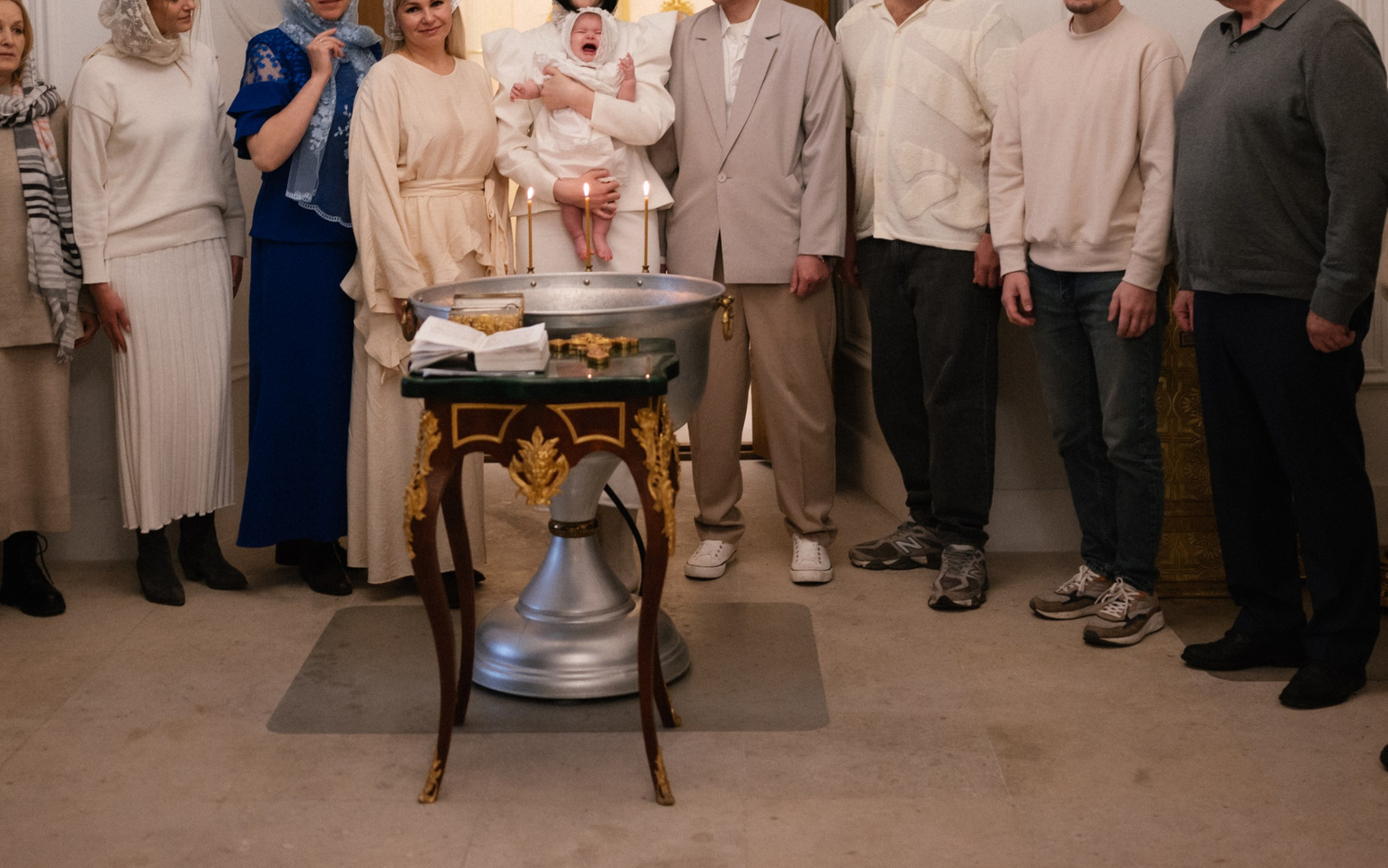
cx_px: 593
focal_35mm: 59
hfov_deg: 34.5
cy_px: 105
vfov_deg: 21.6
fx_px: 2232
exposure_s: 1/250
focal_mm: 35
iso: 1000
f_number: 1.8
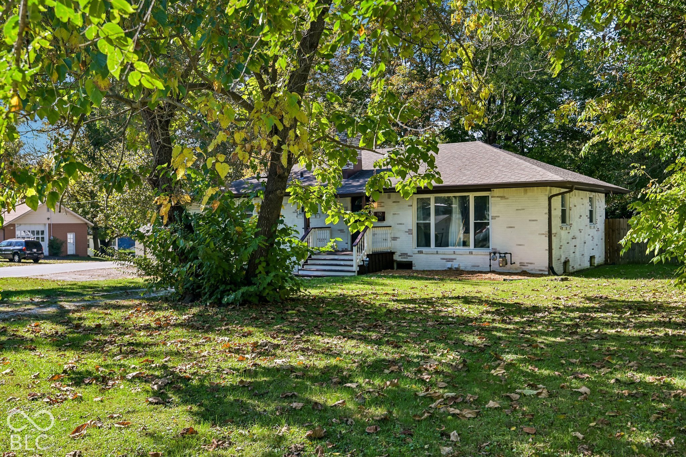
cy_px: 228
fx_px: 610
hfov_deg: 58.7
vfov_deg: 41.1
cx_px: 343
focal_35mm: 32
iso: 100
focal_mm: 32
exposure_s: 1/80
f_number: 8
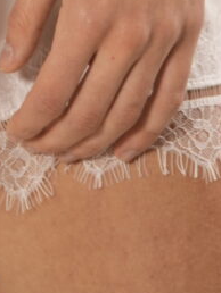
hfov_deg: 4.4
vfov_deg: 5.6
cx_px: -58
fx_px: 2847
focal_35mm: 335
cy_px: -539
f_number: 4
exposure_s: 1/40
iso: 400
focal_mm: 50
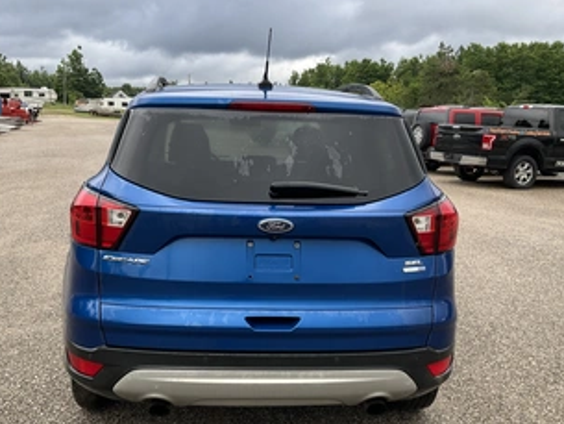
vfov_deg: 37.7
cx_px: 268
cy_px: 231
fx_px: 619
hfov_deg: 48.9
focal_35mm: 38
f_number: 1.8
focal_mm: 3
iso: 20
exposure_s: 1/215
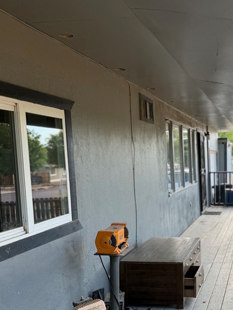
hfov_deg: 30.8
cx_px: 208
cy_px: 198
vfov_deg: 41.7
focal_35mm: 45
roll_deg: +1.9
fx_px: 404
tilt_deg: -5.2
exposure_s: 1/342
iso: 80
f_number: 1.78
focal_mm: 6.76
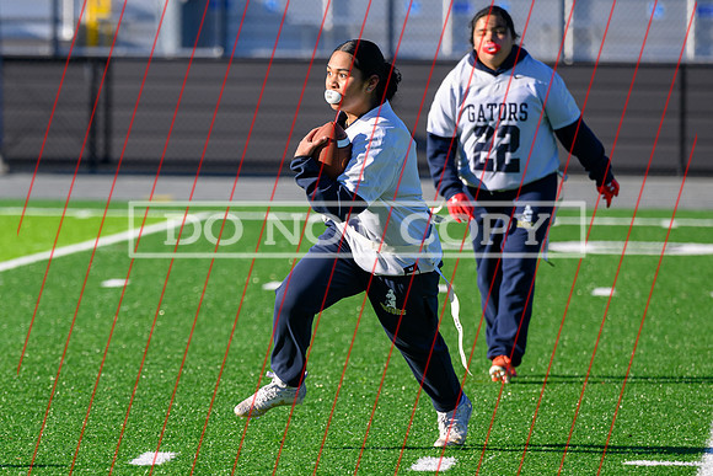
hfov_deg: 5.8
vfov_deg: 3.9
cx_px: 191
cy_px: 392
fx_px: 7058
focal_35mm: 356
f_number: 4
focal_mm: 200
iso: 280
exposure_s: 1/1600
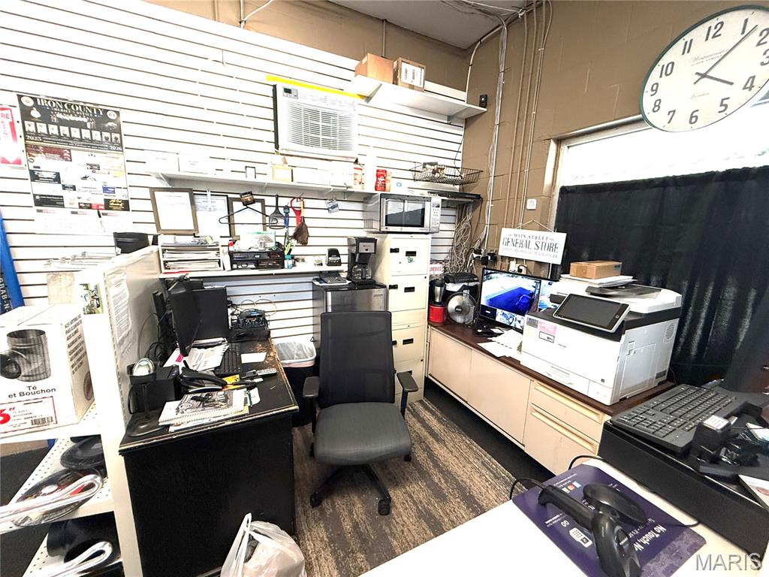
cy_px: 288
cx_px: 384
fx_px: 311
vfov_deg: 85.7
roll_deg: -1.9
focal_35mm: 14
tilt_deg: -12.1
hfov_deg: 102.1
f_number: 2.2
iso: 320
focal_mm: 2.22
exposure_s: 1/120
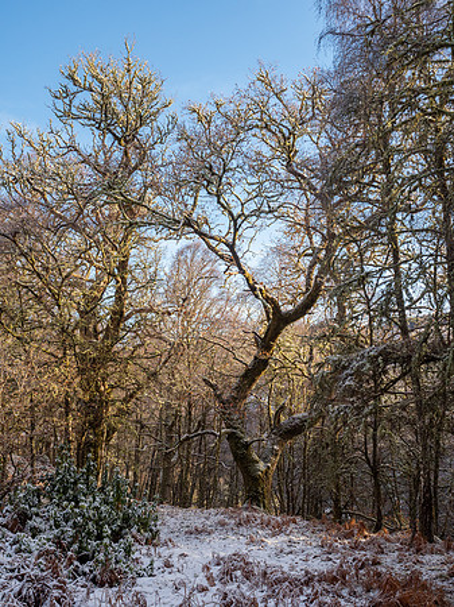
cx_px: 227
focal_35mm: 40
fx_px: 700
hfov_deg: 35.9
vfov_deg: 46.8
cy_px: 304
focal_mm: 20
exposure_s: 1/200
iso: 200
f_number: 5.6
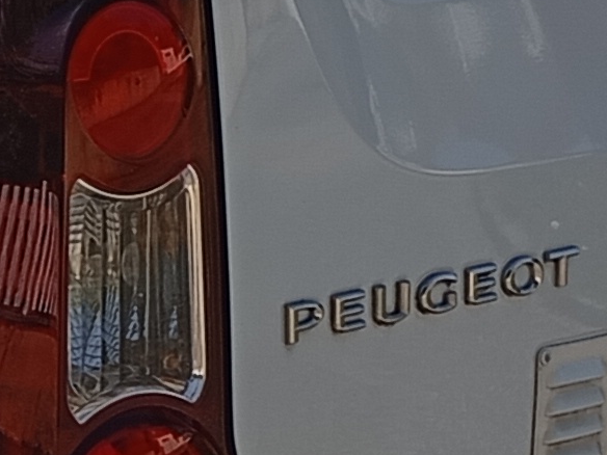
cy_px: 394
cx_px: -458
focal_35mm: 196
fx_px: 3437
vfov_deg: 7.6
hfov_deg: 9.6
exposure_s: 1/625
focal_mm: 4.27
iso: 100
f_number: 1.8
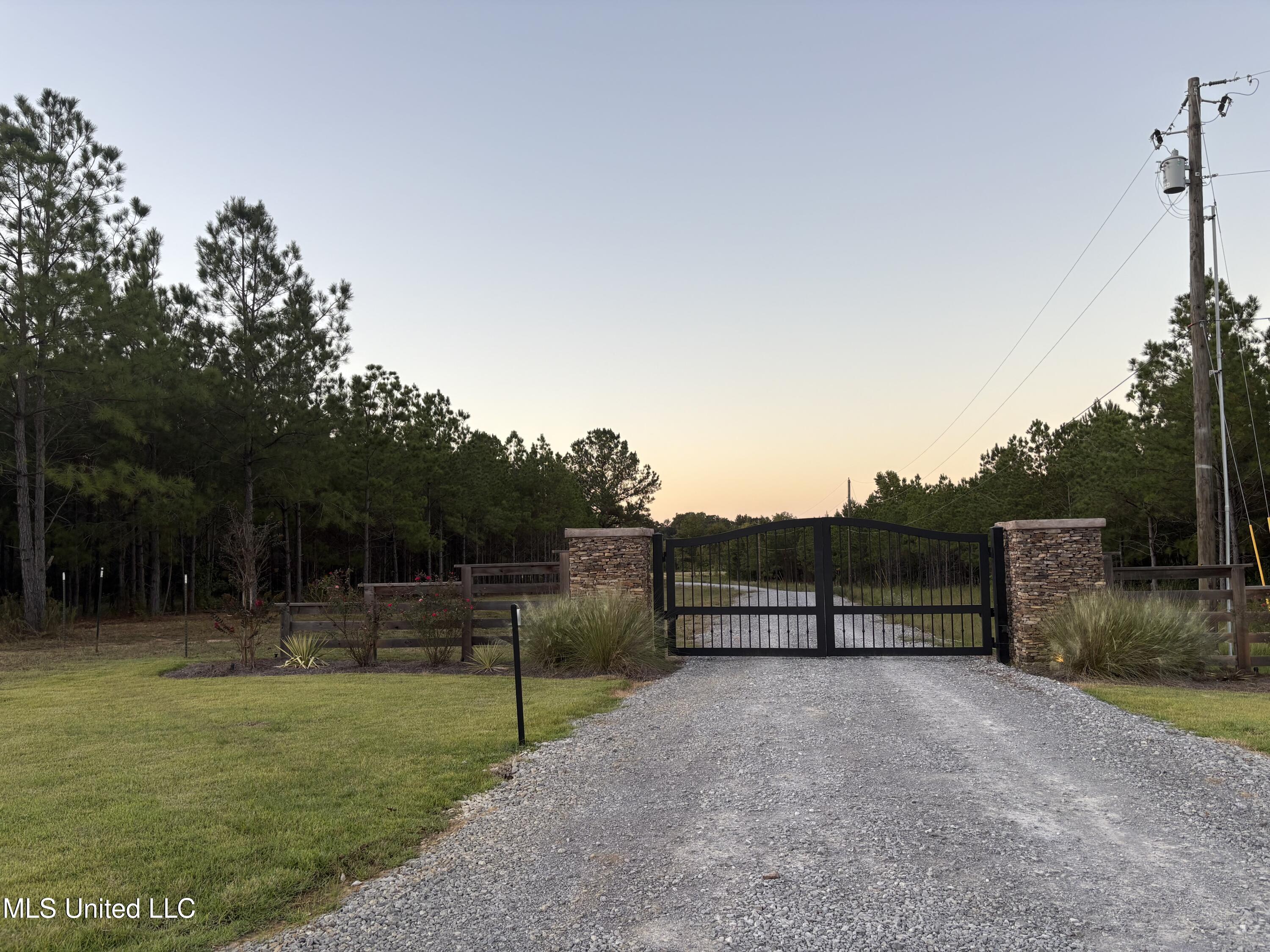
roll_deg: +1.7
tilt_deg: +3.9
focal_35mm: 26
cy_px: 476
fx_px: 954
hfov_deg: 67.3
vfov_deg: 53.1
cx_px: 635
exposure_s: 1/122
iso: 32
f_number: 1.6
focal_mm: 5.96
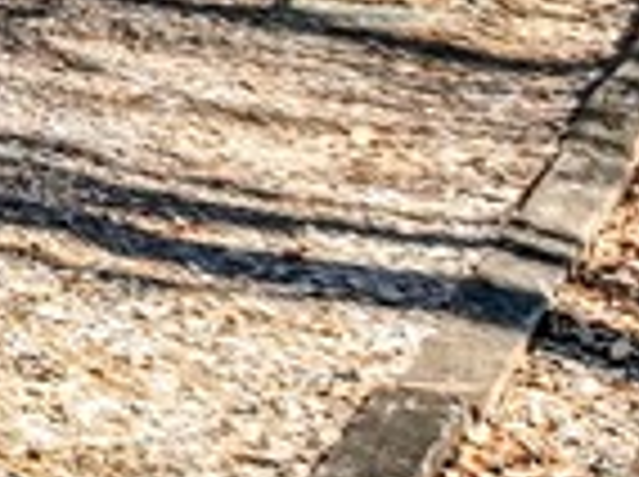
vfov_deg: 8.2
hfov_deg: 9.0
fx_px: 3188
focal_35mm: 173
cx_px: -1359
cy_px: -403
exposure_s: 1/800
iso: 120
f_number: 2.8
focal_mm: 12.29
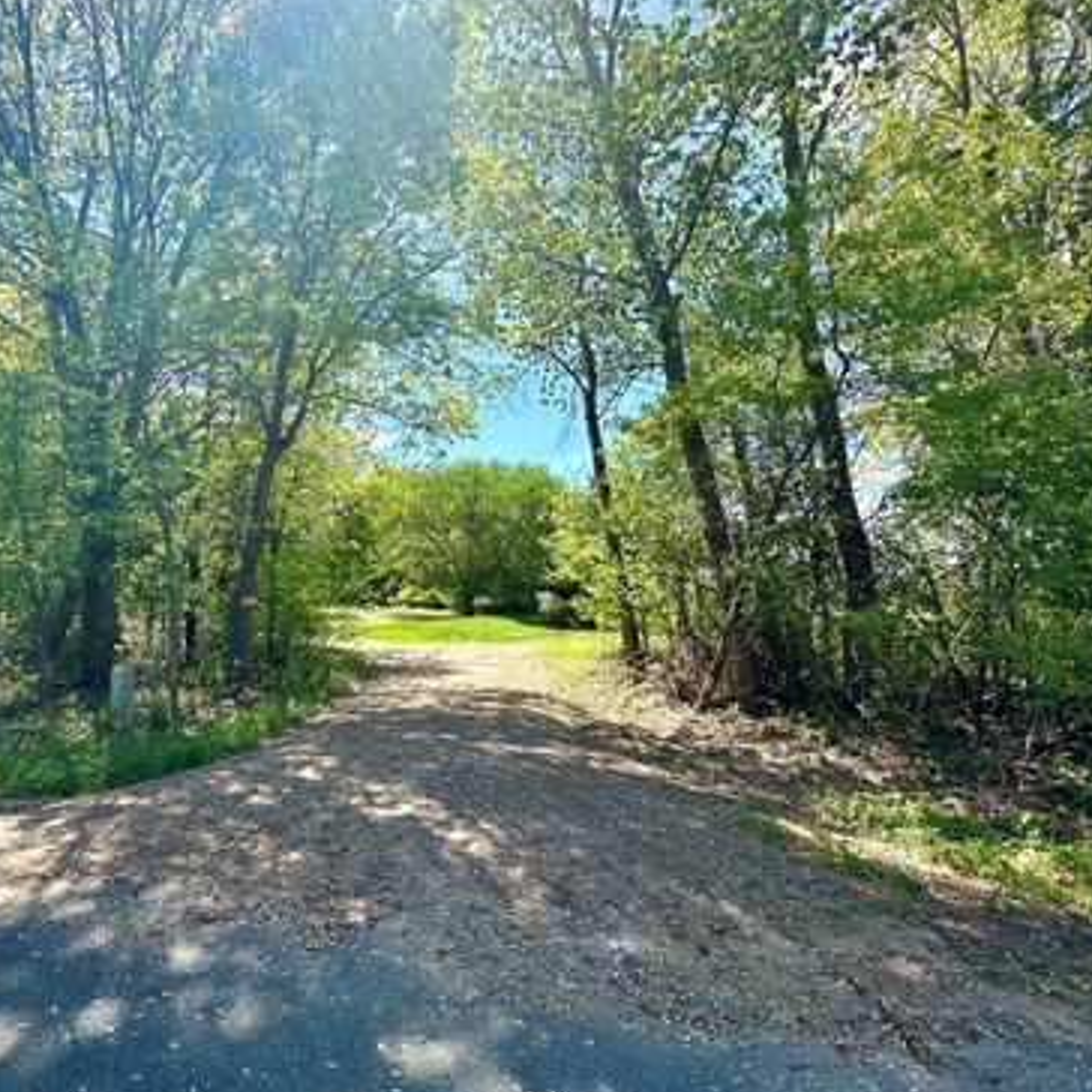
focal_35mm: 17
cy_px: 550
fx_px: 607
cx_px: 480
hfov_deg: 83.6
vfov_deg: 84.0
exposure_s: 1/1082
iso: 40
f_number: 2.2
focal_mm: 2.22
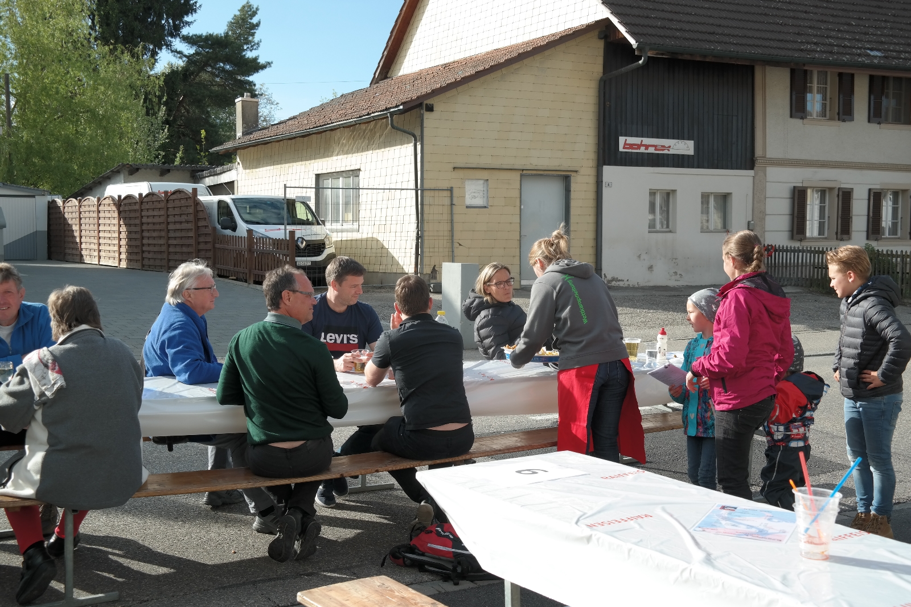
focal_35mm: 44
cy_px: 304
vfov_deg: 30.5
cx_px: 456
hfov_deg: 44.5
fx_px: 1113
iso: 100
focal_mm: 29
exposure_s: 1/250
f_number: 6.3
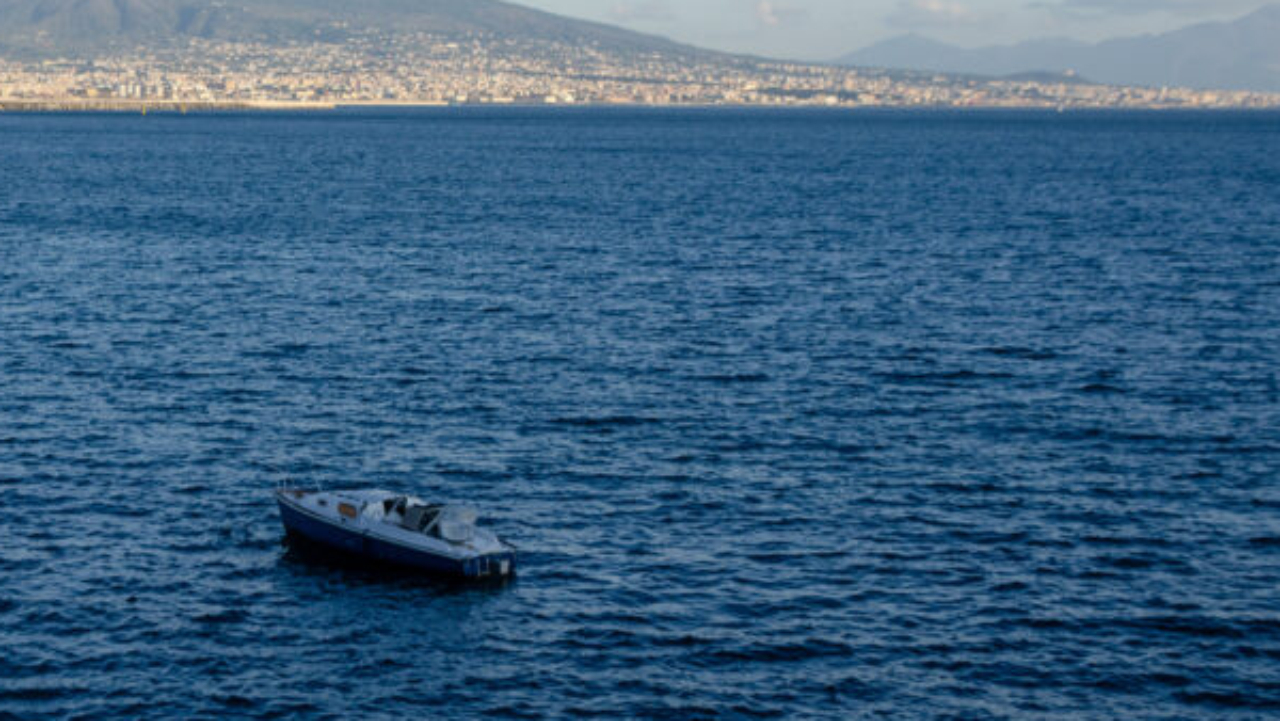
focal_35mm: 67
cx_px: 192
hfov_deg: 30.4
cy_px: 292
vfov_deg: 18.0
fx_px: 2271
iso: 200
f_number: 8
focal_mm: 25
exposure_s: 1/400
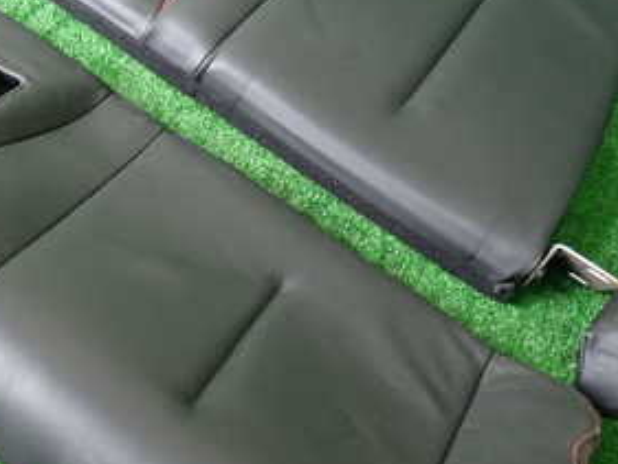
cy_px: 235
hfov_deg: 27.9
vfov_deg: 22.9
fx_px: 1143
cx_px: -40
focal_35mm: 64
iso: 320
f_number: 2.3
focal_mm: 5.4
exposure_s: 1/30
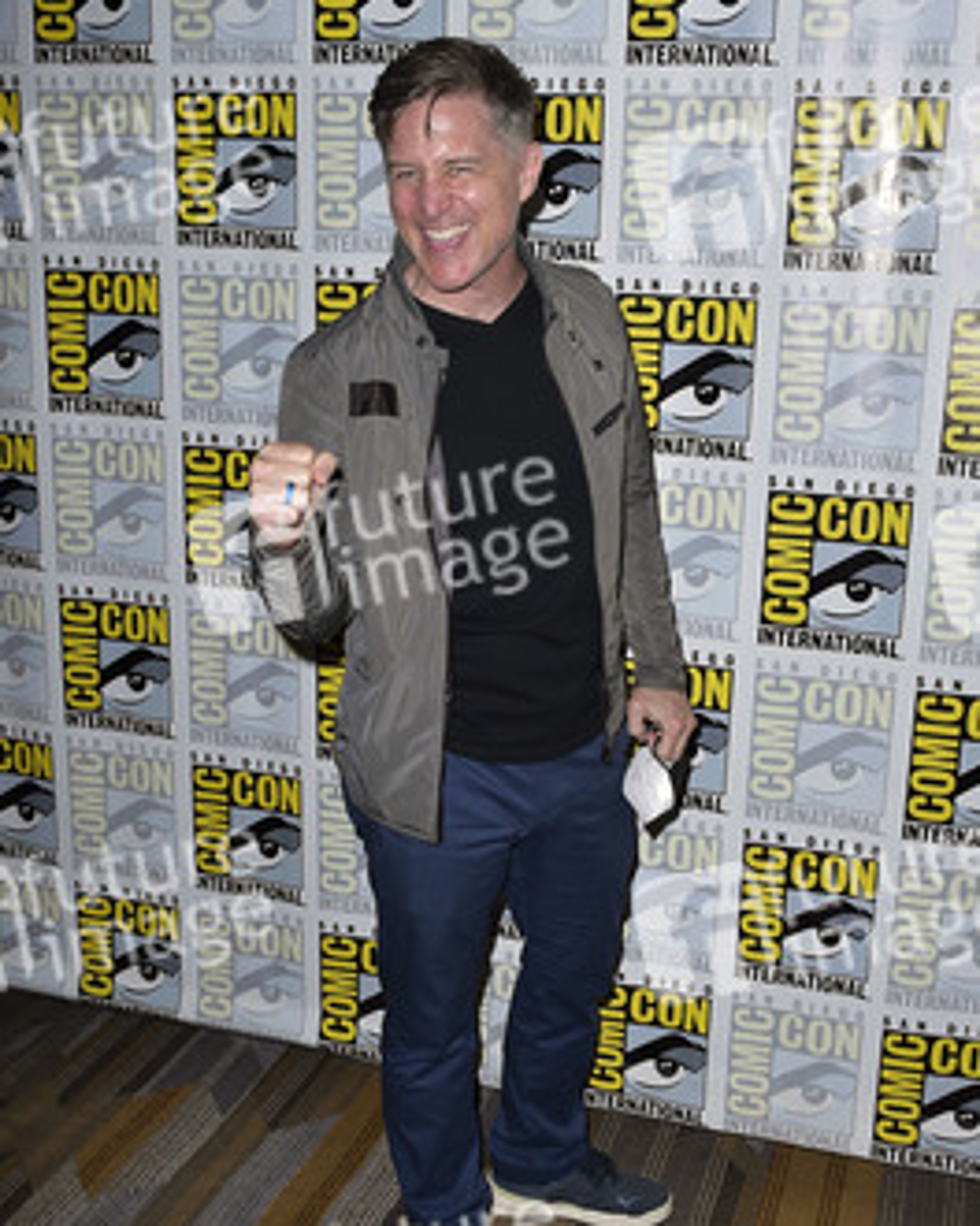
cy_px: 732
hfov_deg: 44.5
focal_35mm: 33
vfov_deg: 53.9
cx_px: 488
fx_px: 1196
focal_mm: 29
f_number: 6.3
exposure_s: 1/250
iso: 320
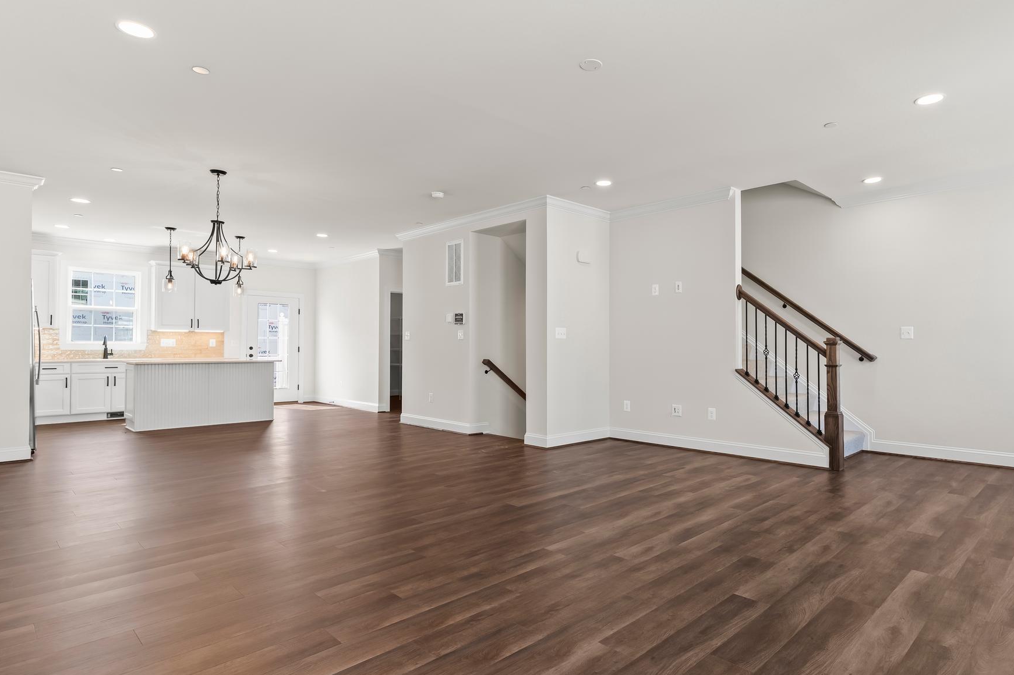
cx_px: 584
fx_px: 563
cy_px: 341
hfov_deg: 83.4
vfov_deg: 61.9
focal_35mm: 20
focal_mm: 17
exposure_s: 1/5
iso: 200
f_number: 8
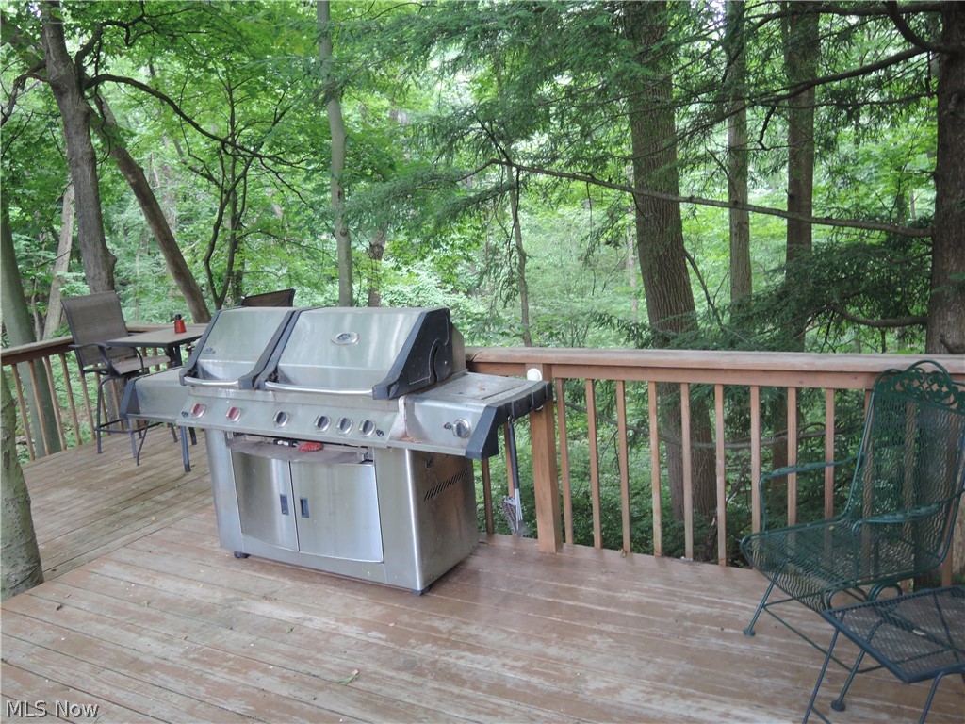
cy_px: 362
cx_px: 482
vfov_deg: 45.4
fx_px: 864
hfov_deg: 58.4
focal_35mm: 31
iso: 400
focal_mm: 6.6
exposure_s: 1/30
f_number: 3.2
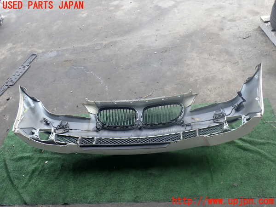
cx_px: 138
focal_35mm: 30
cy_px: 104
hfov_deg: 60.0
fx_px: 239
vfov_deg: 46.8
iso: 100
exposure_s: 1/160
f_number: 3.2
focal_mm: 5.4
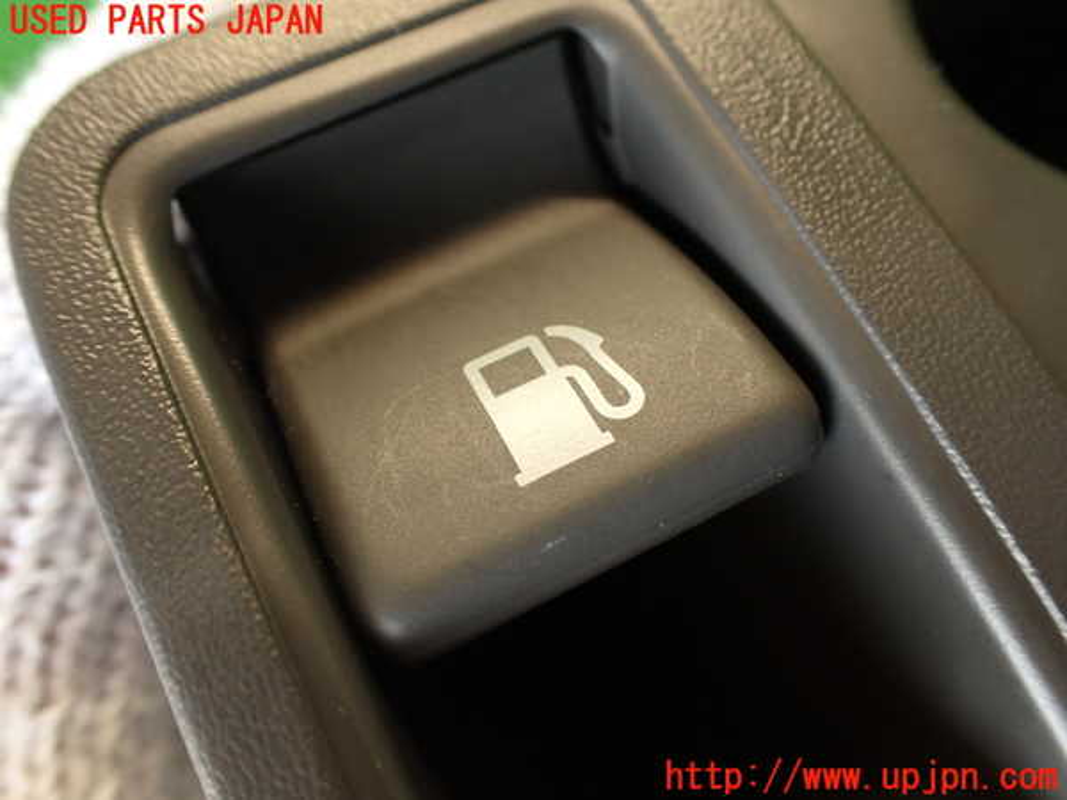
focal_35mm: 32
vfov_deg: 44.2
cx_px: 534
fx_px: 986
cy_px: 400
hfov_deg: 56.8
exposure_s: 1/30
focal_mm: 5.79
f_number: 2.4
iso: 200
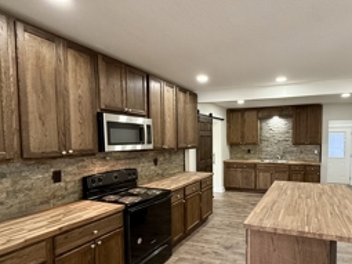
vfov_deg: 60.7
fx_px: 224
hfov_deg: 75.0
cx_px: 222
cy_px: 155
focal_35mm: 22
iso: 320
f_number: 2.2
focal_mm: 2.22
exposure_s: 1/60
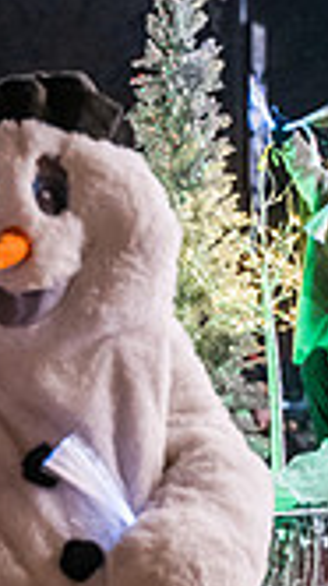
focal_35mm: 257
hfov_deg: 4.6
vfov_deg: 8.3
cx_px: 667
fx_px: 3986
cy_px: -37
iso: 3200
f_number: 3.2
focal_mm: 70
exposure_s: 1/250
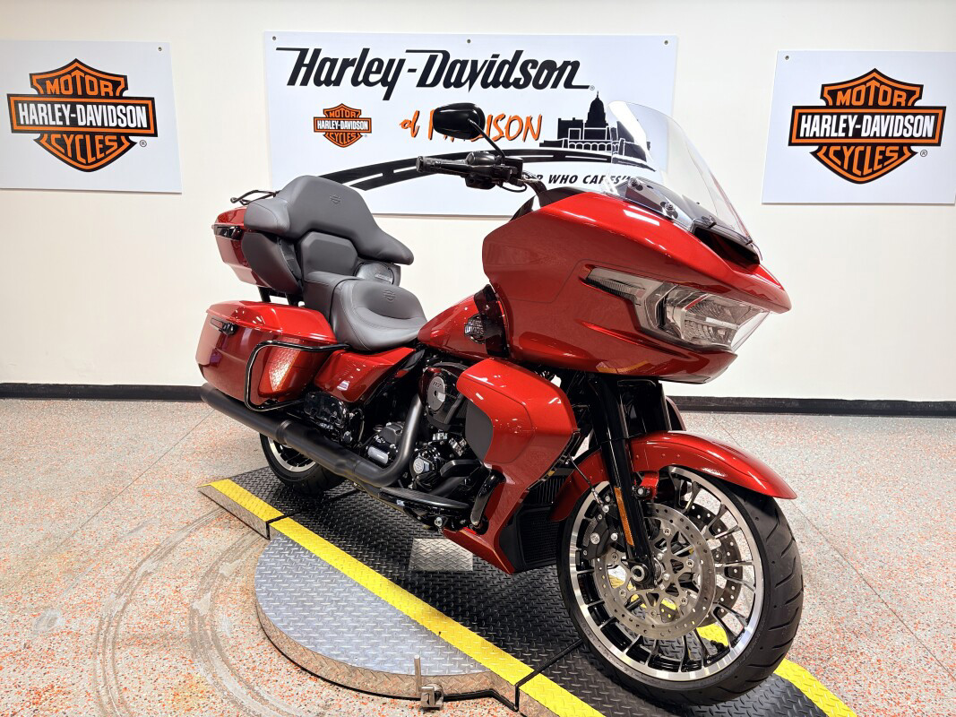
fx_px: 718
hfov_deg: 67.3
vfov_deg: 53.1
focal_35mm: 26
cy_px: 358
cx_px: 478
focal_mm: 5.96
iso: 50
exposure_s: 1/120
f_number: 1.6
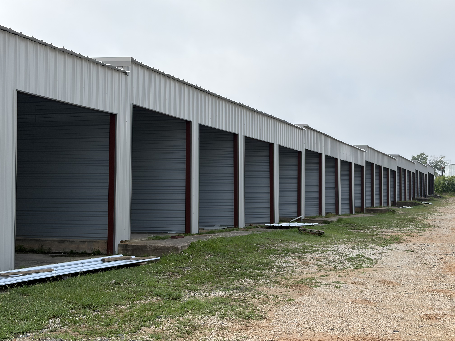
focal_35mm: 52
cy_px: 170
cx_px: 228
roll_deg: -0.6
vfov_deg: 28.0
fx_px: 683
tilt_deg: +1.4
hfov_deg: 36.8
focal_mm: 5.96
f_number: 1.6
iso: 32
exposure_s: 1/1626
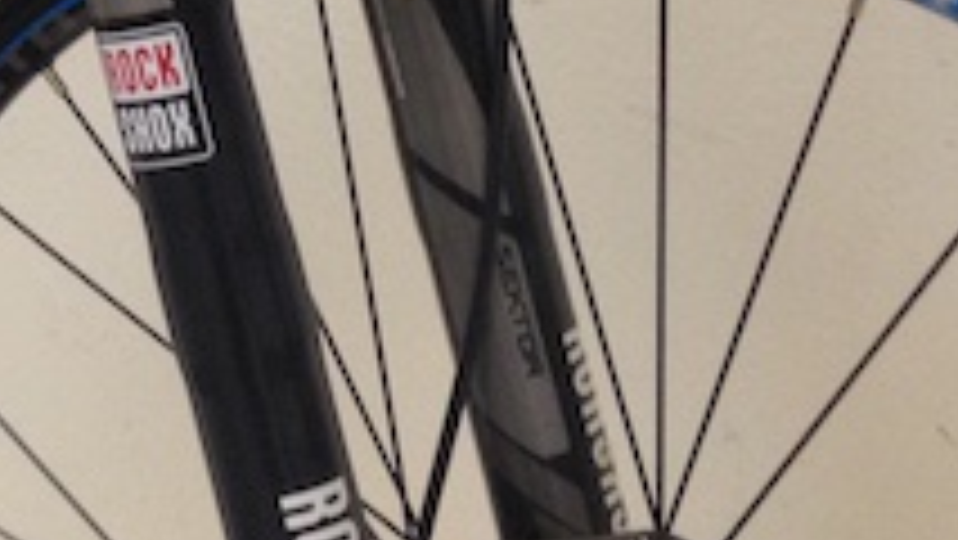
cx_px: -292
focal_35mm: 143
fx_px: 3634
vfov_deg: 8.3
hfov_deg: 14.4
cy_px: -270
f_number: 2.4
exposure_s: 1/20
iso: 100
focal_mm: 4.28
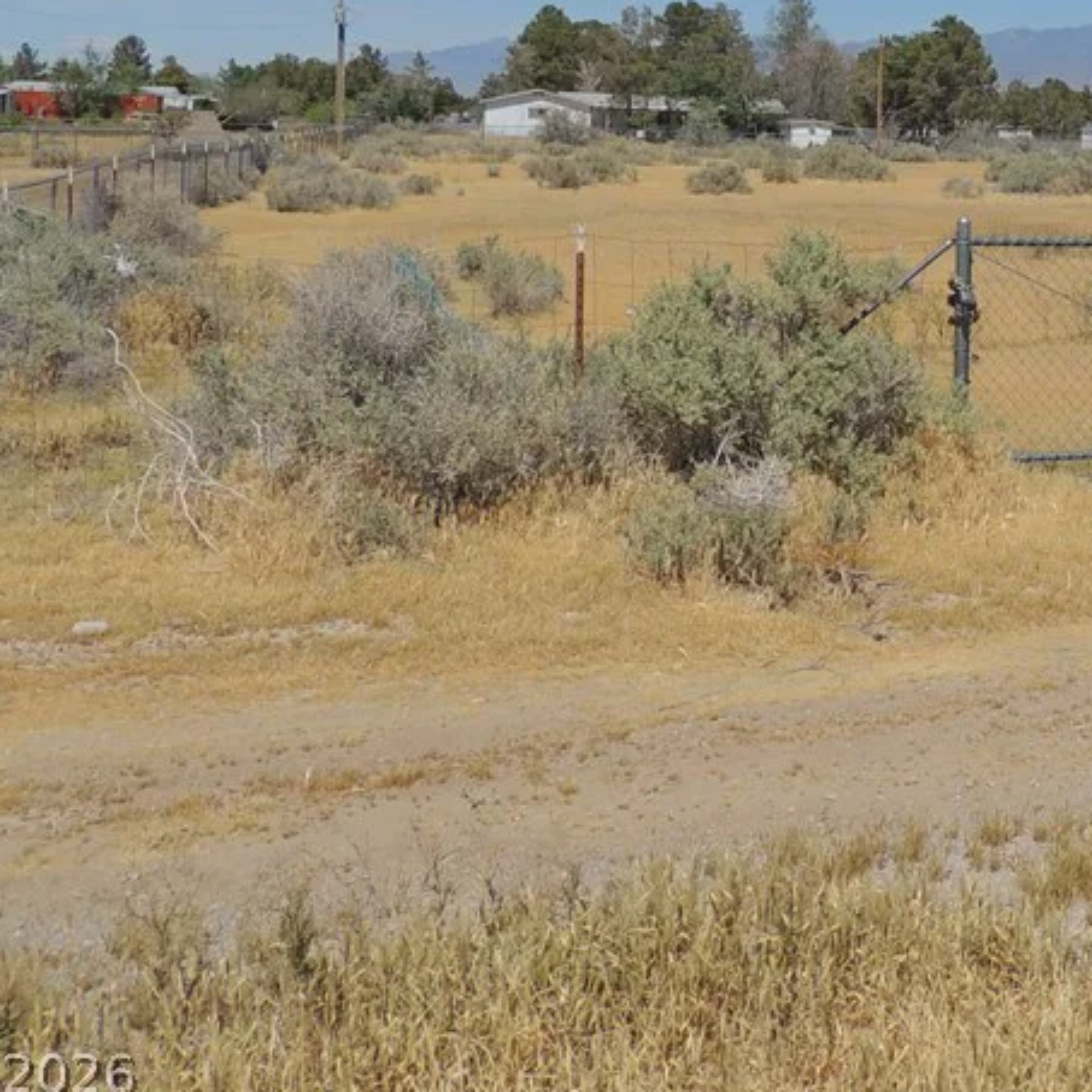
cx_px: 1106
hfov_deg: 32.4
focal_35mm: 48
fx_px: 1713
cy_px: 188
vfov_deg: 34.1
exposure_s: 1/2000
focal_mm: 4.3
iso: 100
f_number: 3.3
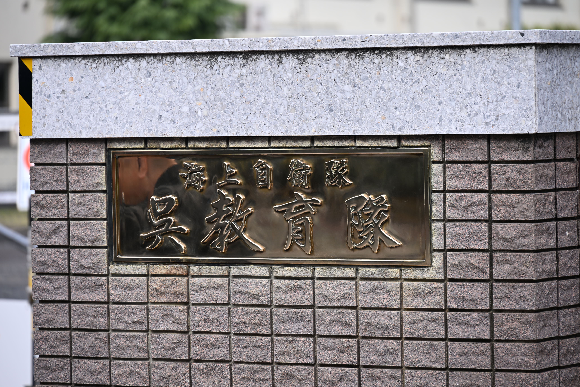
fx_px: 3141
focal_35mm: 195
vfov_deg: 7.0
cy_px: 194
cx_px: 290
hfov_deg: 10.5
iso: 100
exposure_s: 1/160
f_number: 6.3
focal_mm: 195
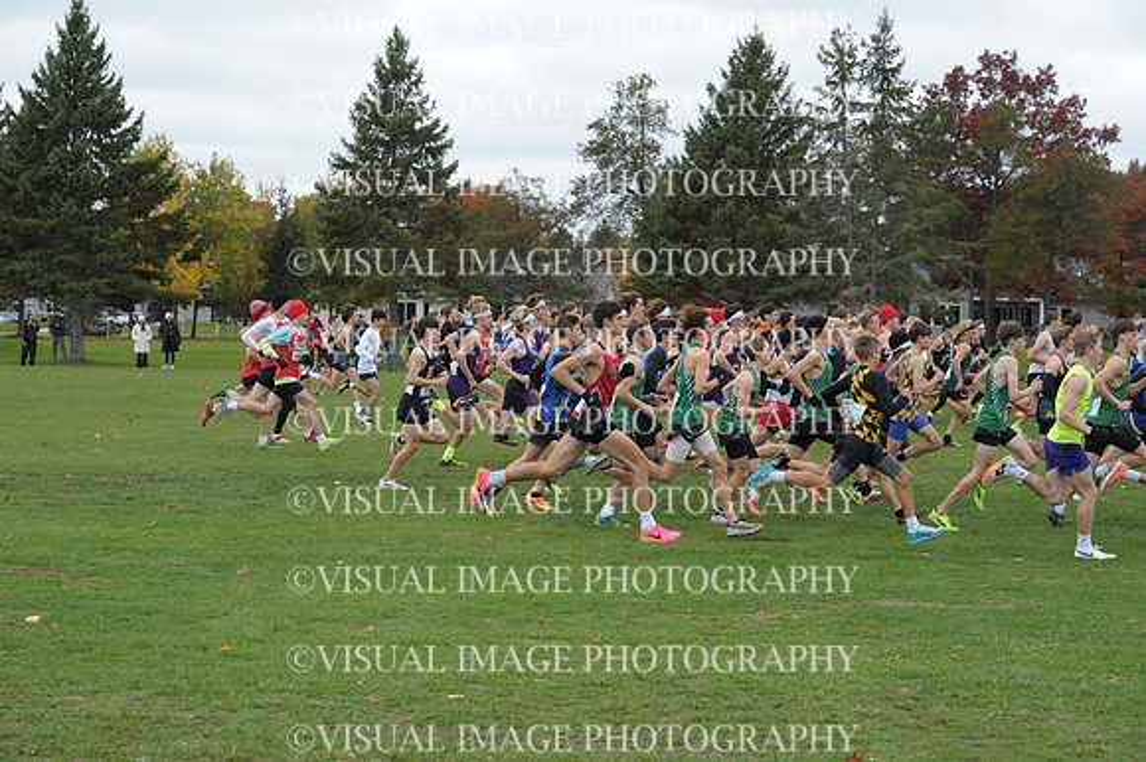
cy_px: 381
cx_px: 573
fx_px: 2545
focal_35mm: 80
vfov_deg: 17.0
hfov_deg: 25.4
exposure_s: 1/800
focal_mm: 80
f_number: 6.3
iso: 1000
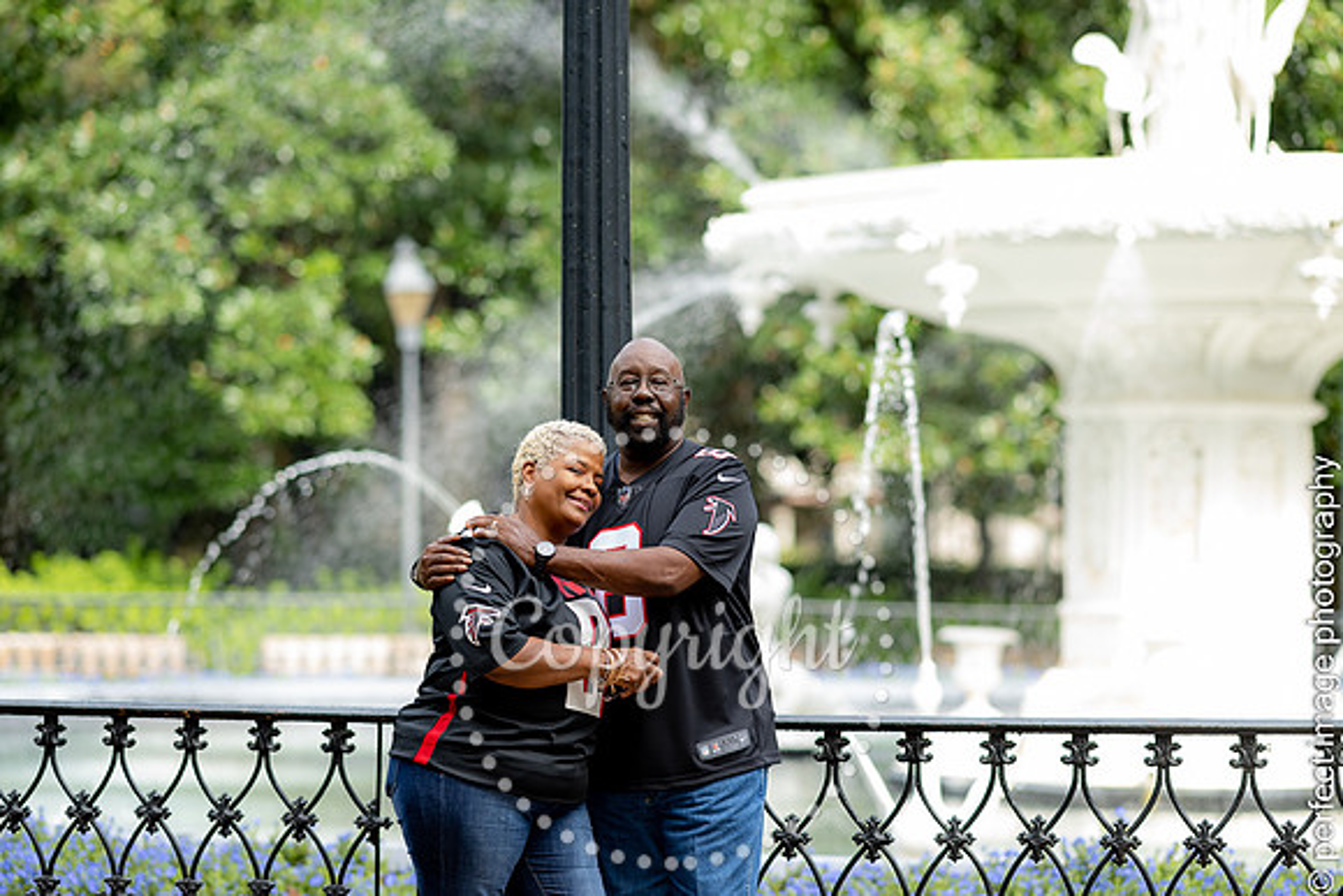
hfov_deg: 18.9
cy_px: 448
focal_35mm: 108
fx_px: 4045
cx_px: 672
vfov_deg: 12.6
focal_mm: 105
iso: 64
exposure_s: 1/200
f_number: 2.2
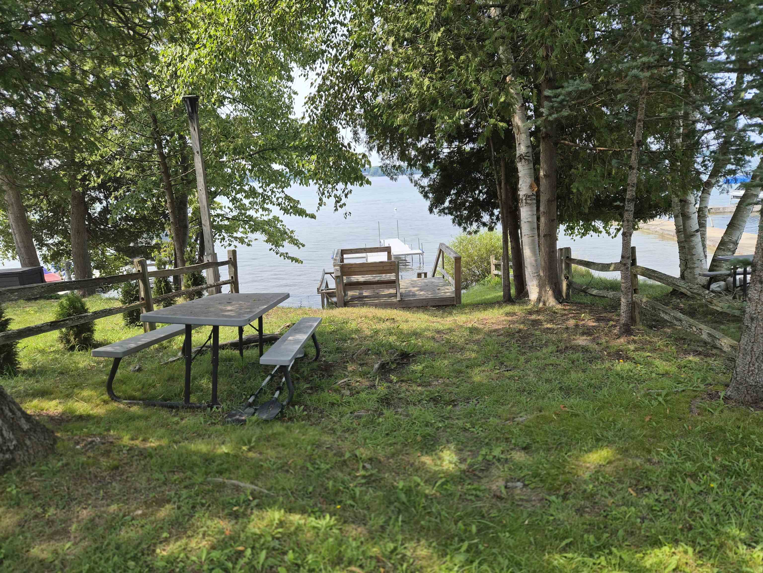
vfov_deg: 58.9
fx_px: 507
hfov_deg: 73.9
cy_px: 286
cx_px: 382
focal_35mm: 23
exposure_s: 1/2008
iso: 80
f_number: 1.8
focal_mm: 5.4
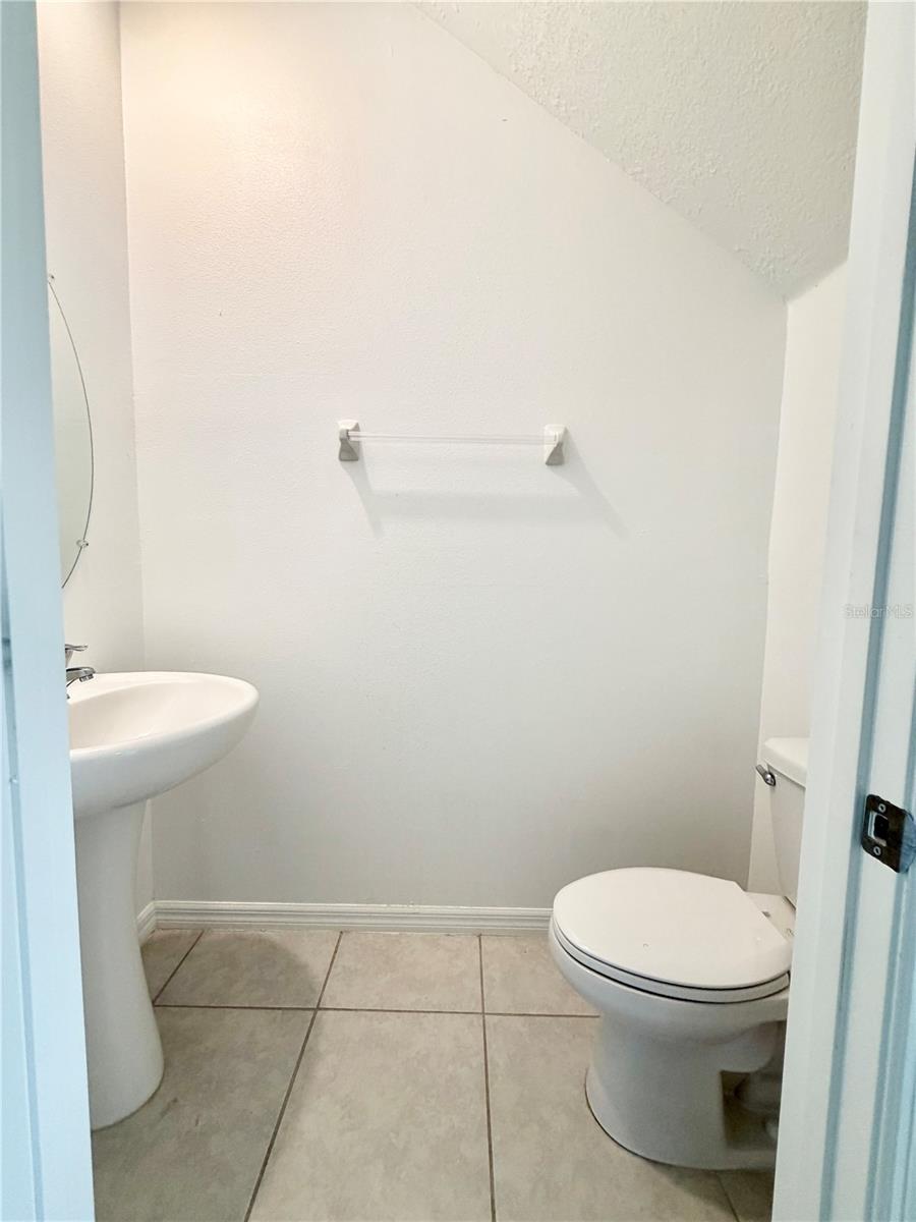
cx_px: 458
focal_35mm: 14
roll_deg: -1.3
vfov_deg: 102.1
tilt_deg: -4.8
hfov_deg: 85.7
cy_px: 611
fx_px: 494
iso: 160
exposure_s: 1/120
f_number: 2.2
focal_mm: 2.22
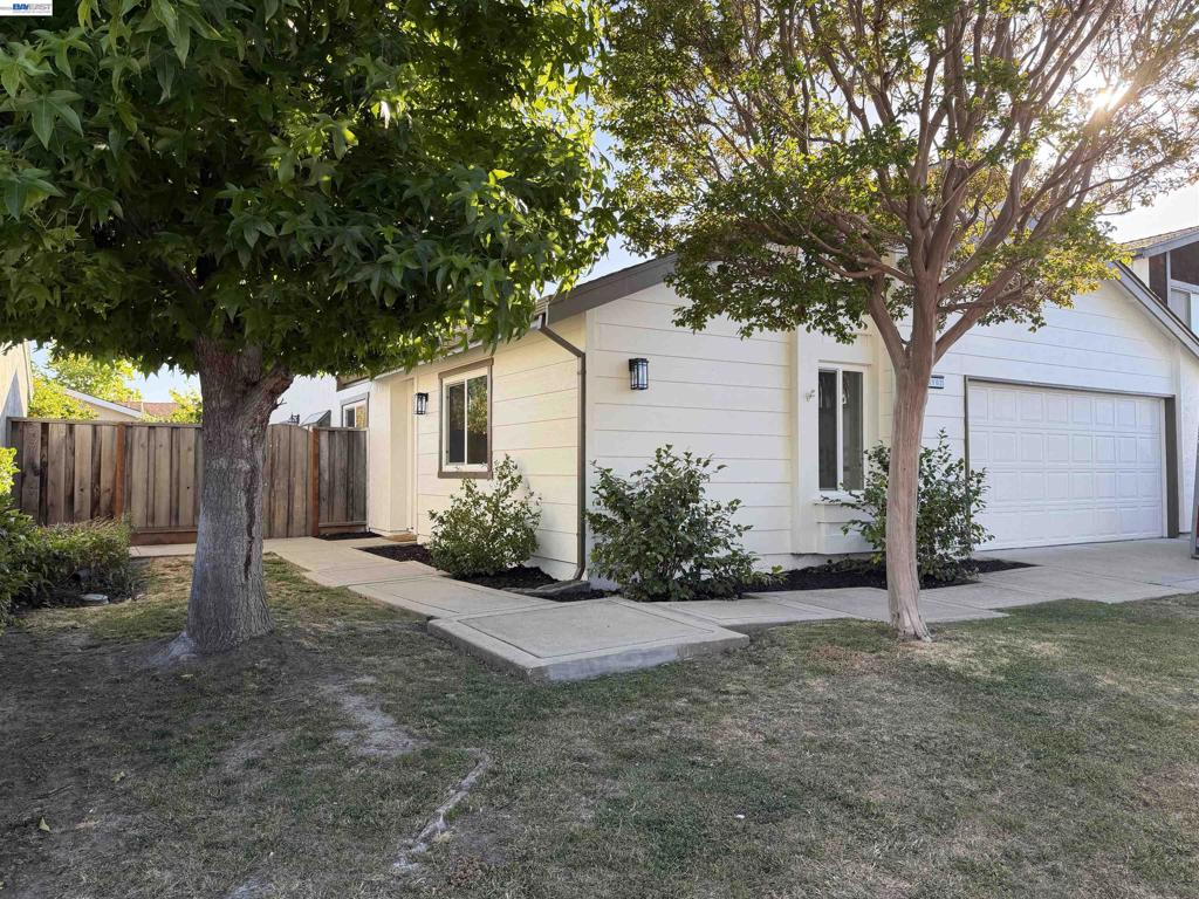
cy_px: 450
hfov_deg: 71.6
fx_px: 831
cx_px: 600
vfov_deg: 56.8
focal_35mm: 24
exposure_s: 1/849
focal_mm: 6.76
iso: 100
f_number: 1.78
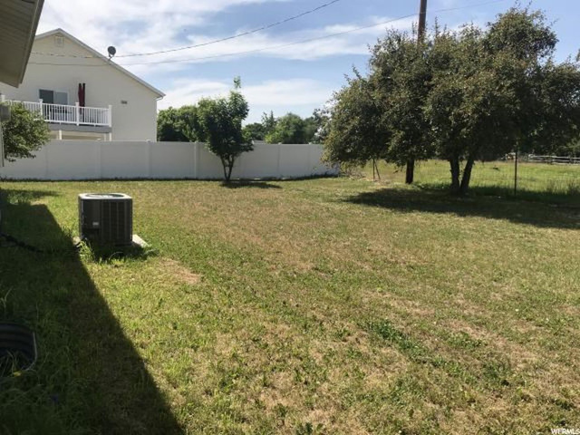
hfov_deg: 63.4
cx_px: 290
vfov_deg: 49.7
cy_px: 218
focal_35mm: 28
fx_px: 469
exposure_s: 1/2591
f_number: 1.8
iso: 20
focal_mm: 3.99
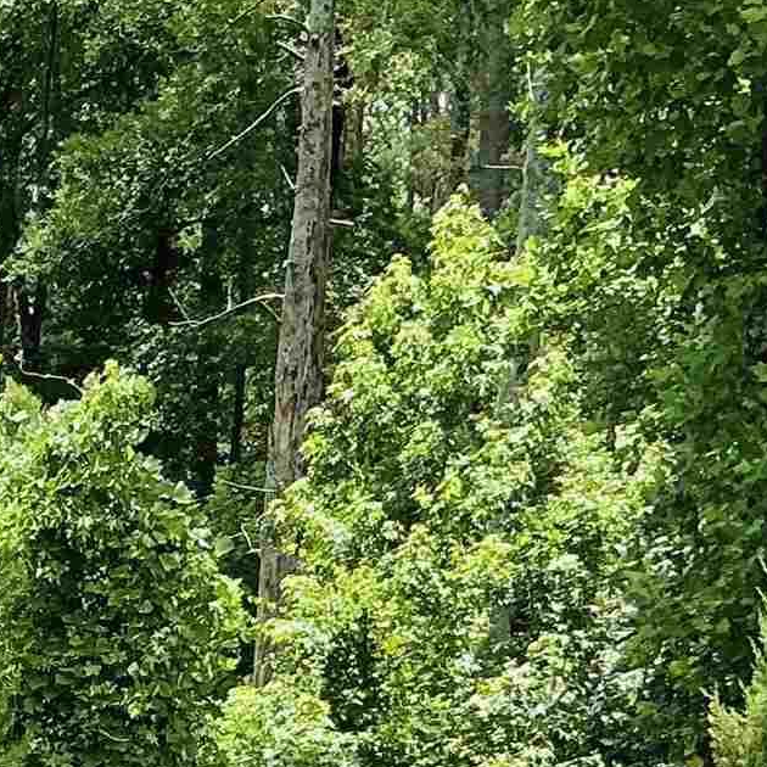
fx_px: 3134
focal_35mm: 125
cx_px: -640
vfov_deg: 13.0
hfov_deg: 12.6
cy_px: 1221
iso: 25
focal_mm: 3
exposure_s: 1/816
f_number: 1.8
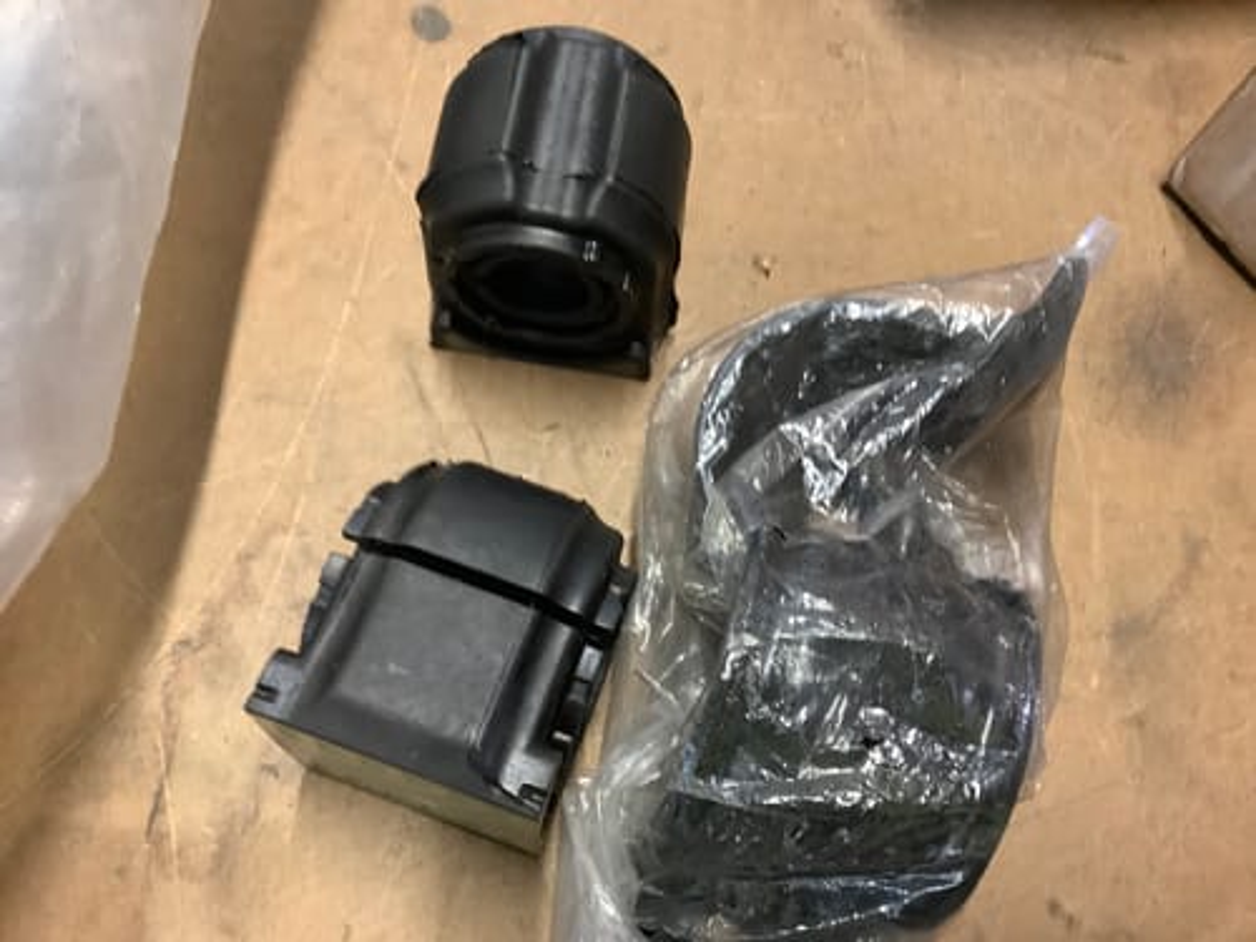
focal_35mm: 31
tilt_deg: -69.2
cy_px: 471
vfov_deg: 45.4
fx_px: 1125
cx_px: 628
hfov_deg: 58.4
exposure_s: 1/25
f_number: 2.4
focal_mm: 3.3
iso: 400
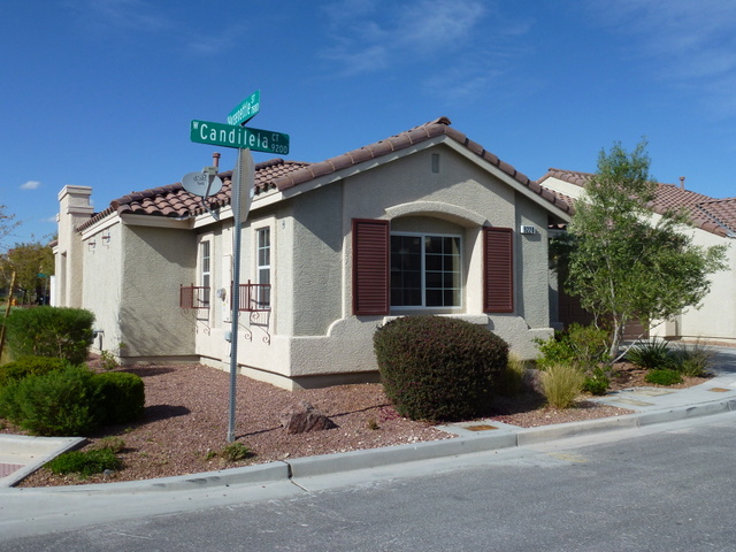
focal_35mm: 30
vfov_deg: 46.8
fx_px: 638
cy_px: 276
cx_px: 368
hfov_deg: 60.0
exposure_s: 1/1300
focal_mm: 5.4
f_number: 4
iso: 100
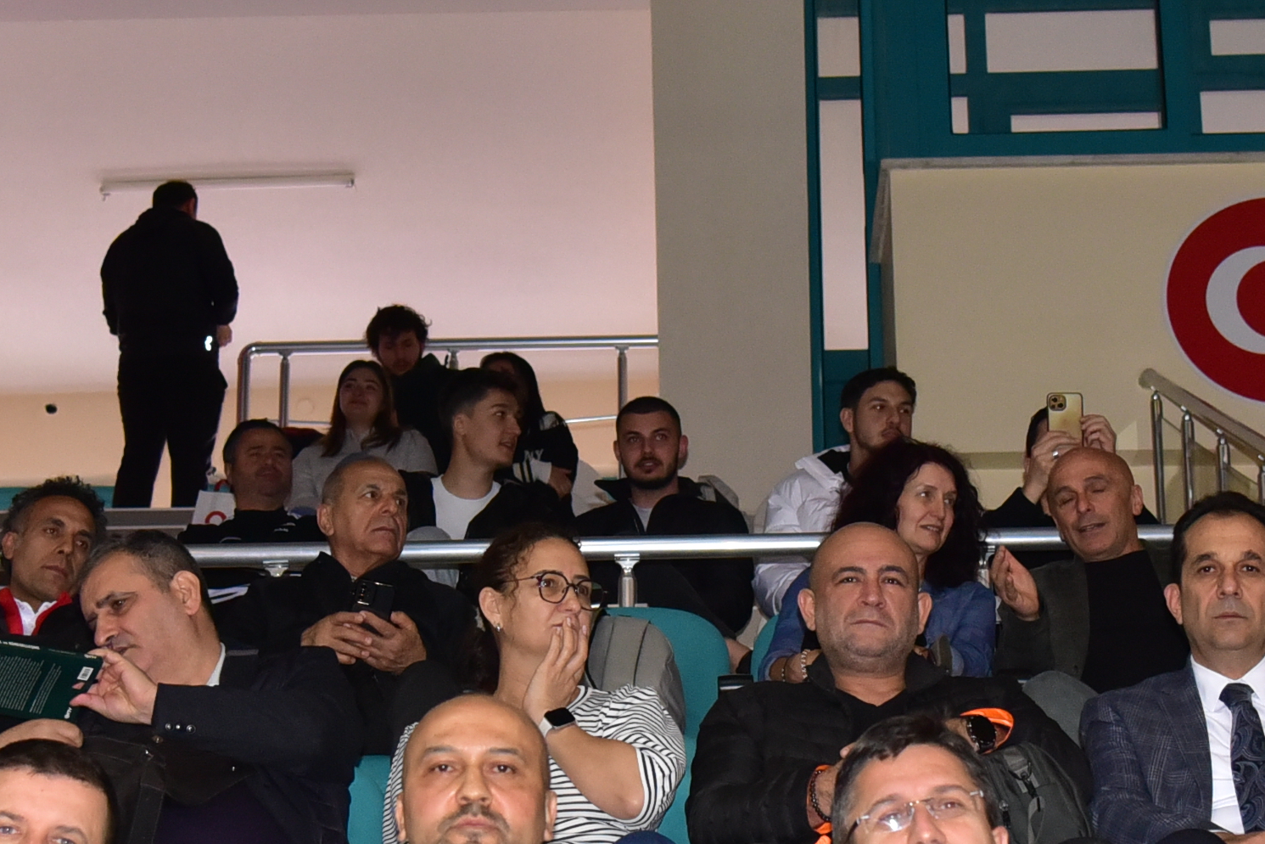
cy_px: 473
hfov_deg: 17.8
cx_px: 586
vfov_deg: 11.9
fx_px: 4041
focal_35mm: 115
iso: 2500
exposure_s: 1/200
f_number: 4
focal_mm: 38
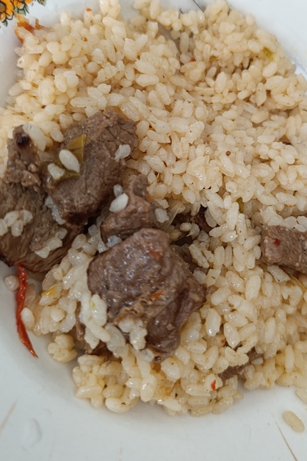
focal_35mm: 35
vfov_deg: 53.1
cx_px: 198
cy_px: 144
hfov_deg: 37.5
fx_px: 448
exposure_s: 1/33.3
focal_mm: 6.14
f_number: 1.6
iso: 1000
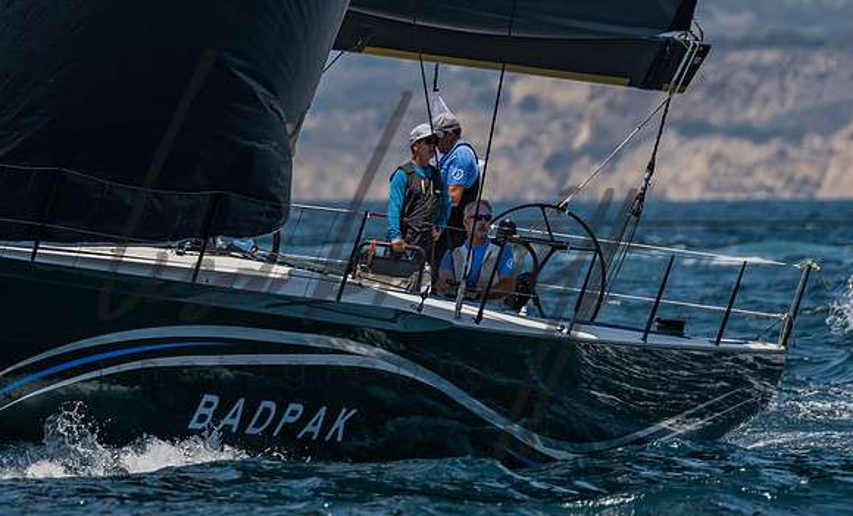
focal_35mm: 893
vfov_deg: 1.4
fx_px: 20583
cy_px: 48
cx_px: 433
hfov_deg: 2.4
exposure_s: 1/1600
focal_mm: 400
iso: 320
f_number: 5.6
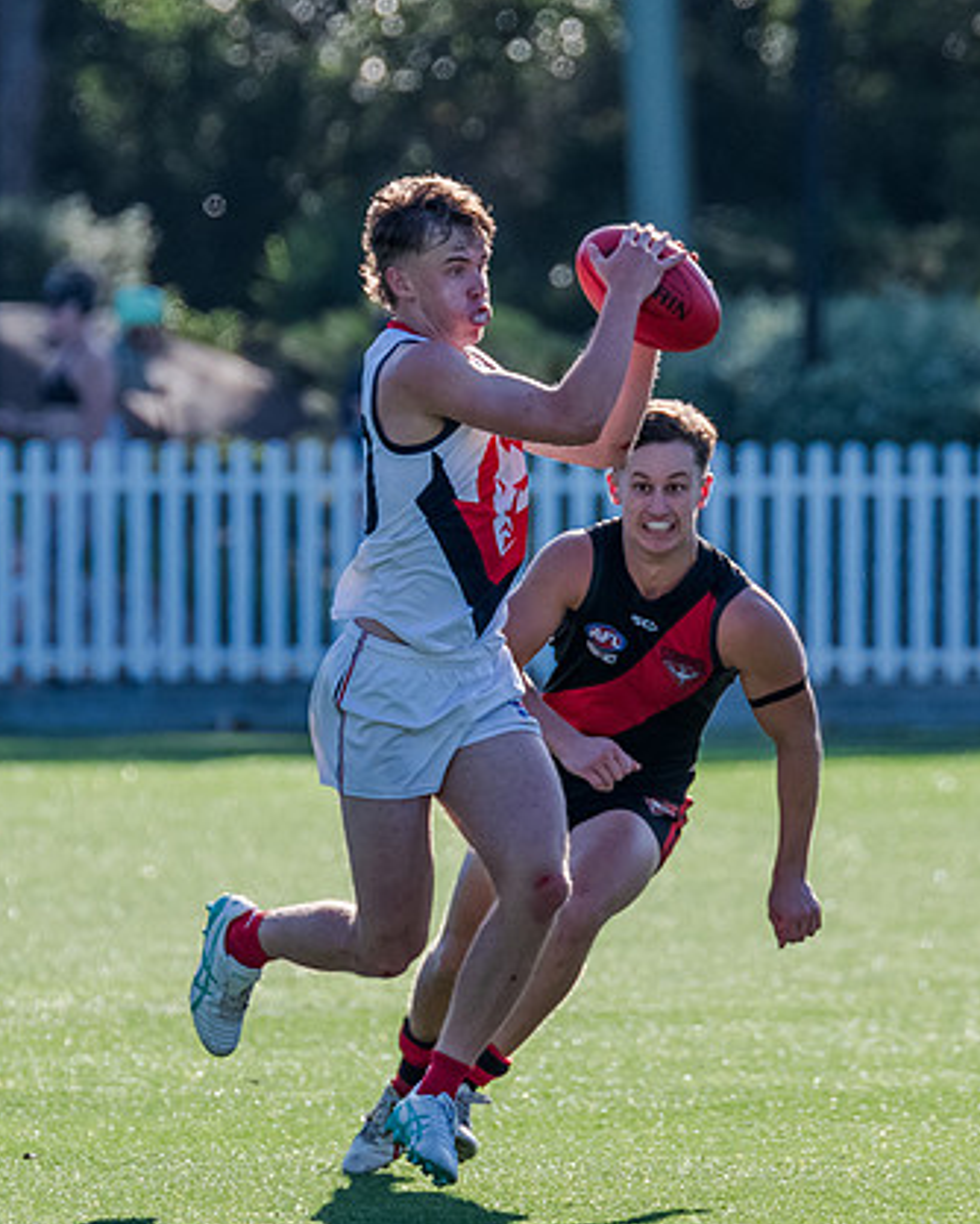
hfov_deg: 1.7
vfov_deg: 2.1
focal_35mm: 913
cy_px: 506
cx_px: 479
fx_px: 33077
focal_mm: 420
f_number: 7.1
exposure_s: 1/1600
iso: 800
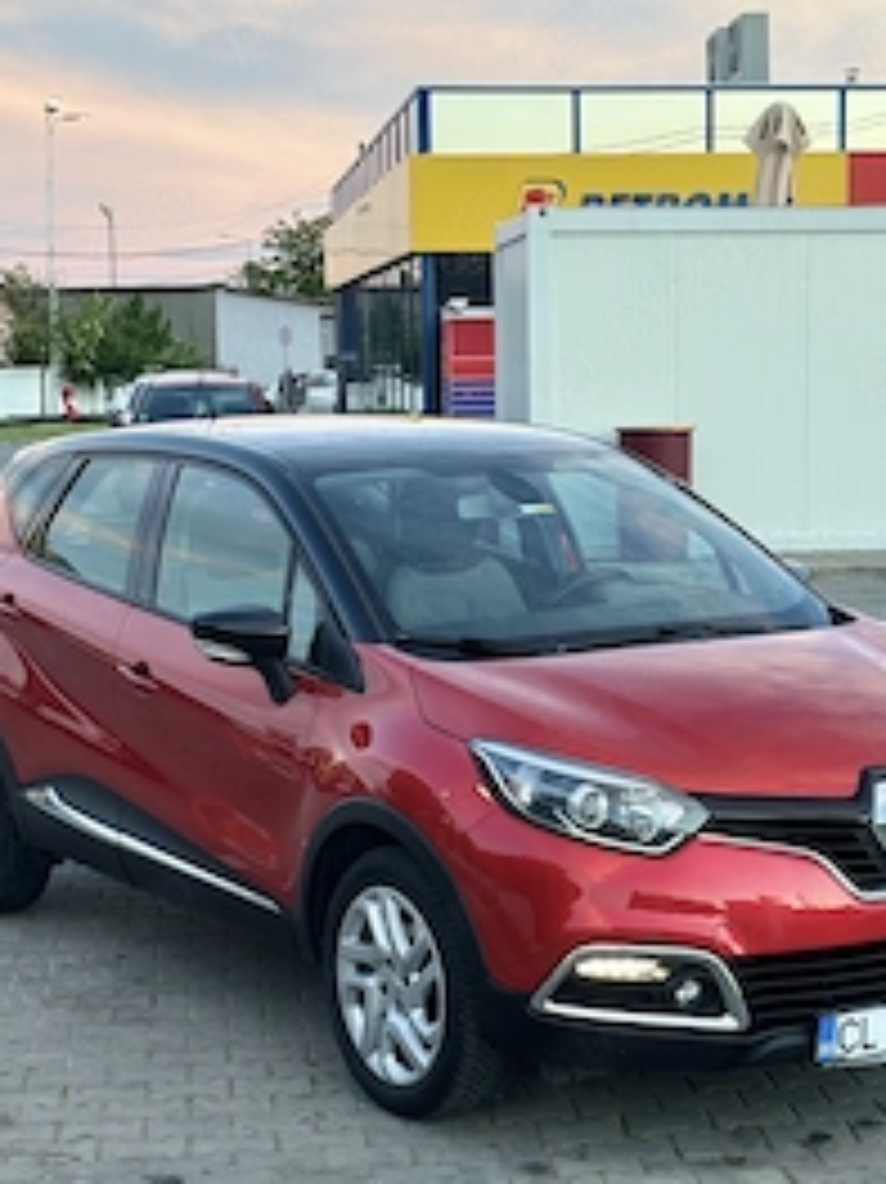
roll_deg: -0.1
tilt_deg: -7.6
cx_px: 522
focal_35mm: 79
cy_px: 711
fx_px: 2698
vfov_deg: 24.7
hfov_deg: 18.6
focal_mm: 5.96
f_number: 1.6
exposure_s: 1/121
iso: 50
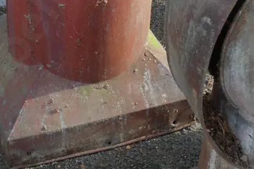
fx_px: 550
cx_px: 104
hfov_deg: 26.0
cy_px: -66
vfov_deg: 16.3
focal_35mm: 78
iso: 200
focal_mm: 16
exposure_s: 1/160
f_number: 4.5
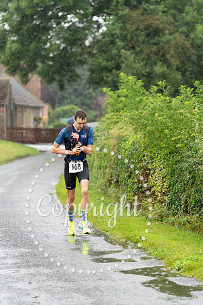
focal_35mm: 145
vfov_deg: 14.2
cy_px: 152
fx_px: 1226
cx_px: 102
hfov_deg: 9.5
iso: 1000
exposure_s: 1/1000
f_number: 3.2
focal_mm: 145
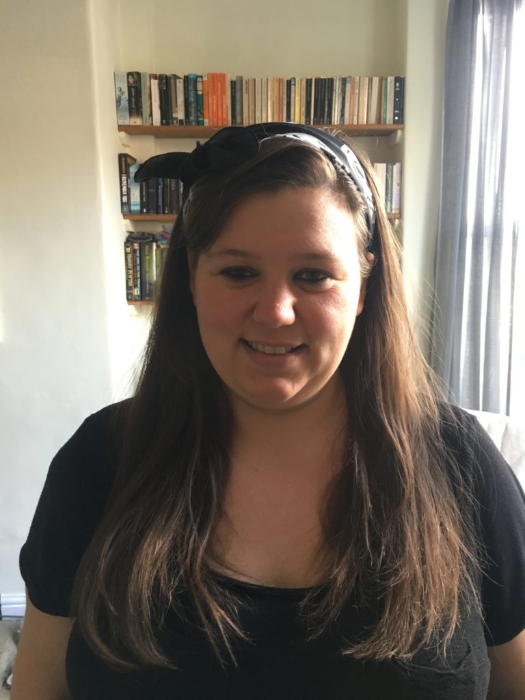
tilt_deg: -8.6
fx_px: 586
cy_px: 350
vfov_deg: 61.7
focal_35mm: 29
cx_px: 262
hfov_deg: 48.2
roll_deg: +1.2
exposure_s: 1/33
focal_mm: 4.15
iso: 125
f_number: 2.2
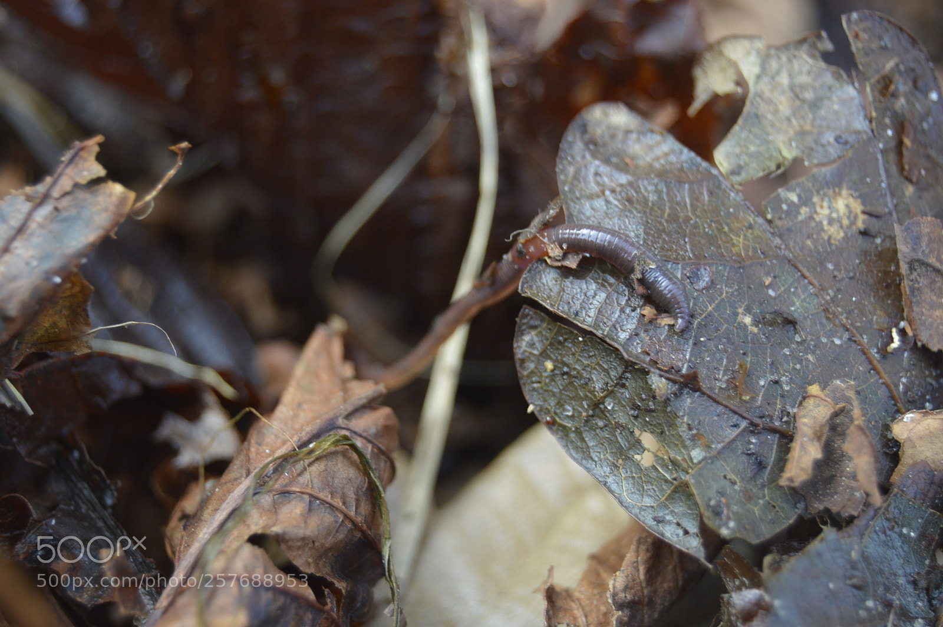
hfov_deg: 24.6
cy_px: 314
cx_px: 472
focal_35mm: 82
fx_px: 2159
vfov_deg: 16.5
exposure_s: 1/80
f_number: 5.6
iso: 400
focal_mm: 55
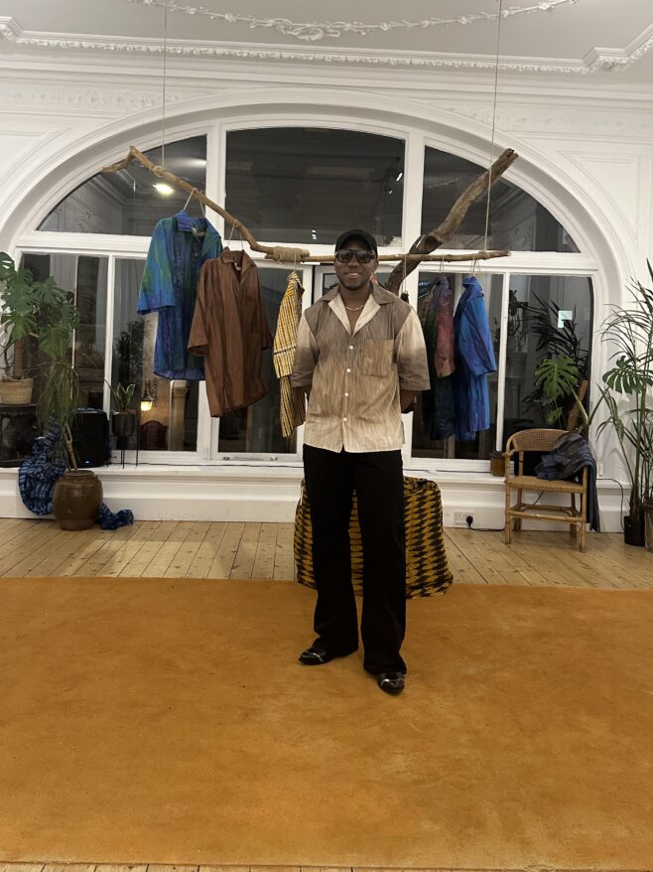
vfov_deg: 63.1
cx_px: 333
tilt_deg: +0.1
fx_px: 705
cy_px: 369
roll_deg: -2.3
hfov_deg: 49.7
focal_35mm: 28
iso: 320
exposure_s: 1/50
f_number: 1.78
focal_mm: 6.86
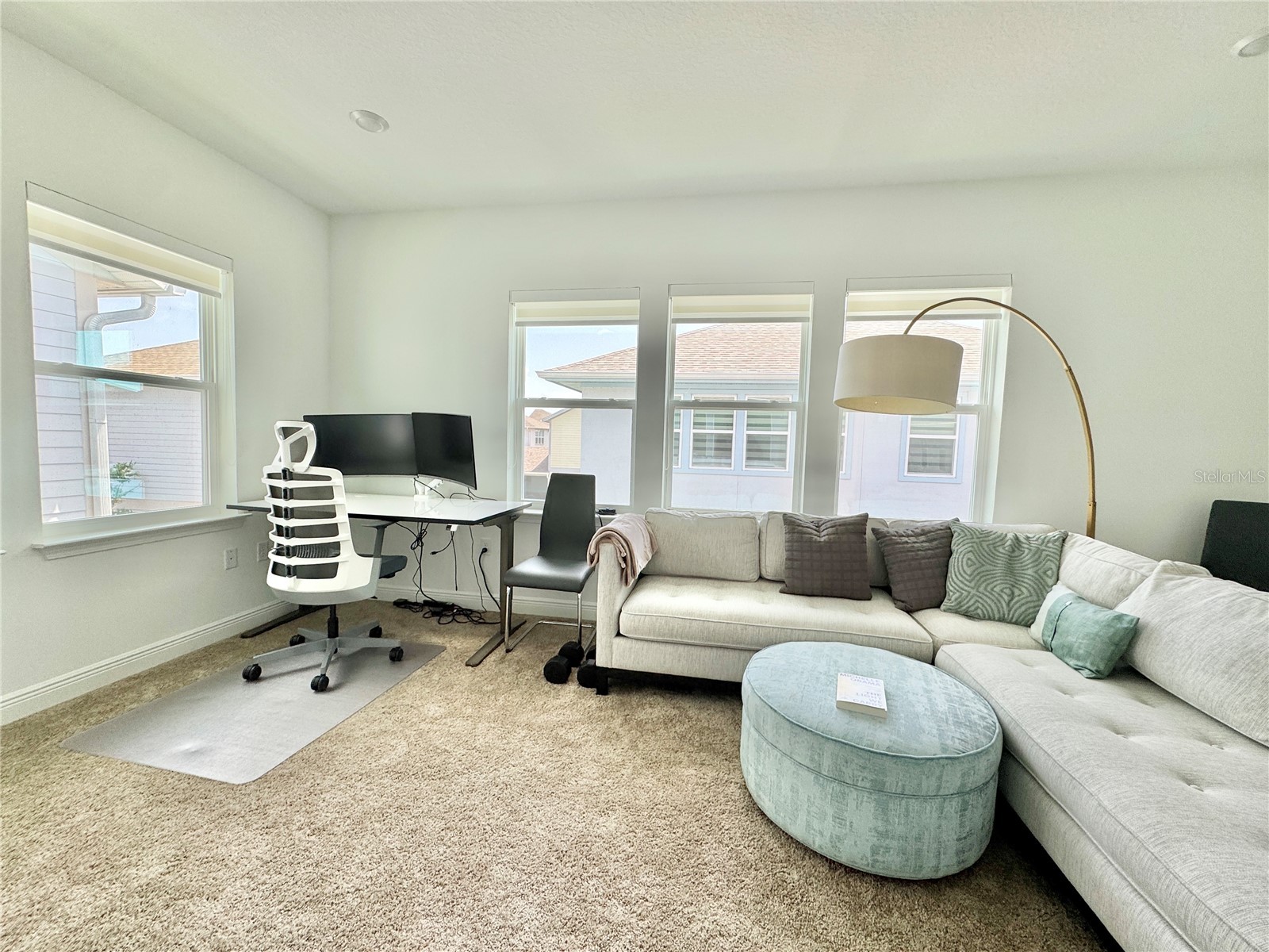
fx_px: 513
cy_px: 476
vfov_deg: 85.7
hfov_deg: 102.1
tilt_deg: -4.9
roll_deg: -1.4
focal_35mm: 14
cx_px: 634
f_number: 2.2
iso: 40
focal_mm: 2.22
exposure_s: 1/173
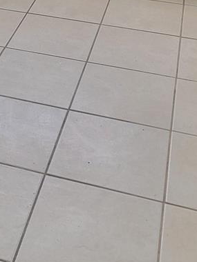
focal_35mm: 82
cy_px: -88
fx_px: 622
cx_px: -15
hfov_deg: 17.4
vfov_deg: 21.4
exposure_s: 1/120
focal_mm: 5.4
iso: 64
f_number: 1.8
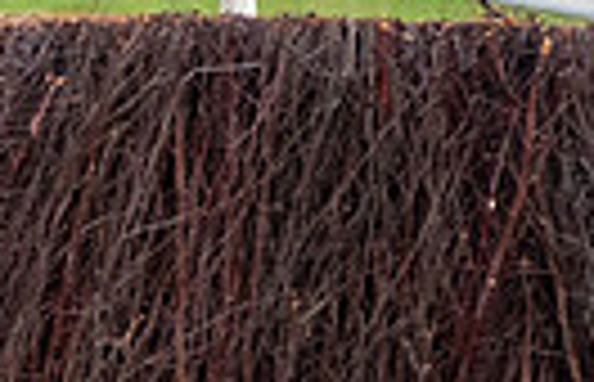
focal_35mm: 2763
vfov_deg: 0.5
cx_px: -815
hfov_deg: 0.8
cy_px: -266
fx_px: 45113
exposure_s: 1/1000
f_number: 5.6
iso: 1250
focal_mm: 370
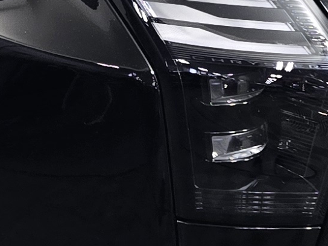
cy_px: -66
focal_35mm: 169
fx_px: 1601
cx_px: 235
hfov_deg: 11.7
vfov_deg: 8.7
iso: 80
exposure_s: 1/120
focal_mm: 5.4
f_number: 1.8
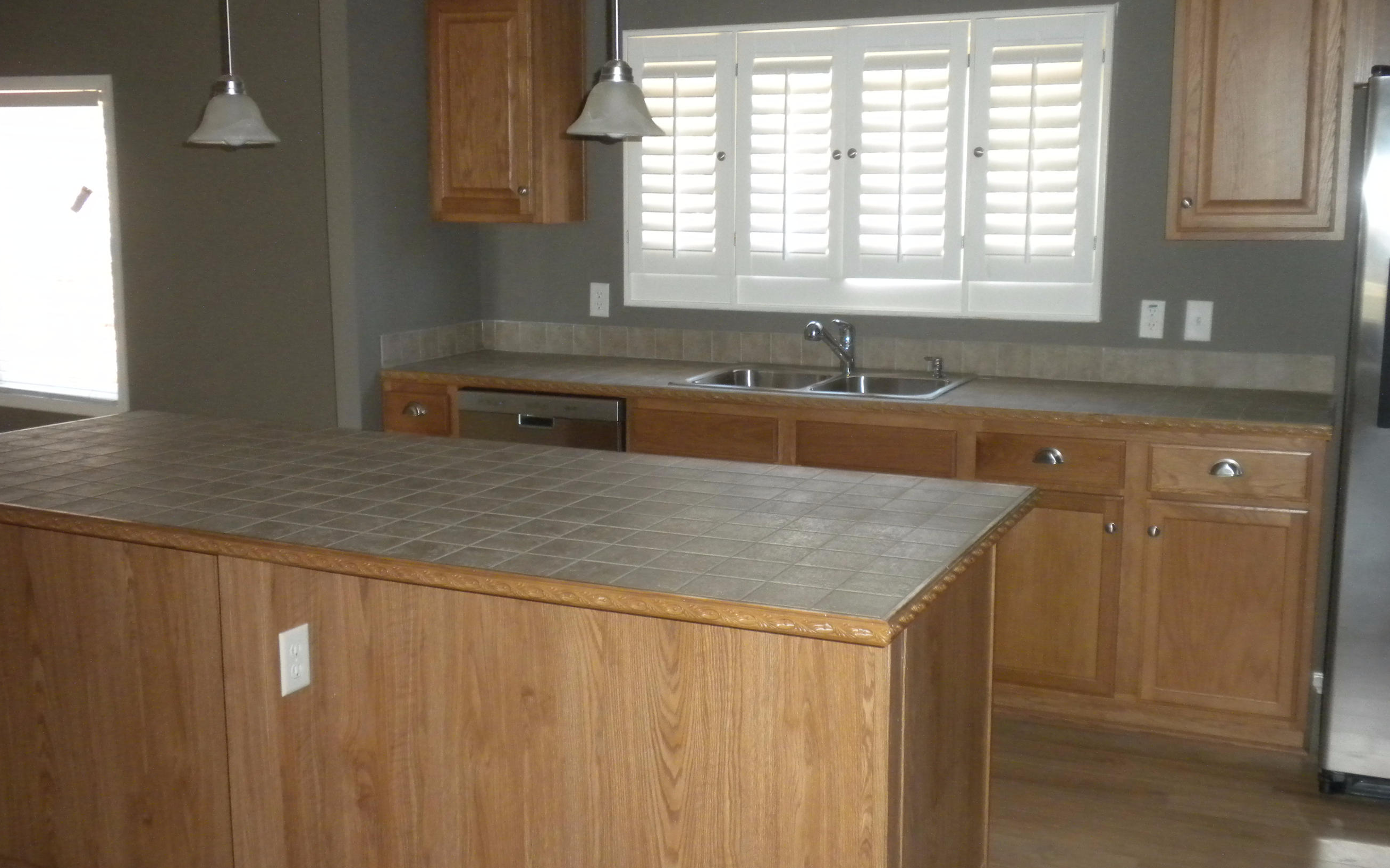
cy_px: 408
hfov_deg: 49.3
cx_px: 705
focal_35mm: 40
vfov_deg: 32.0
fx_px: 1515
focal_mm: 6.6
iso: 400
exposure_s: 1/30
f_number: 3.5
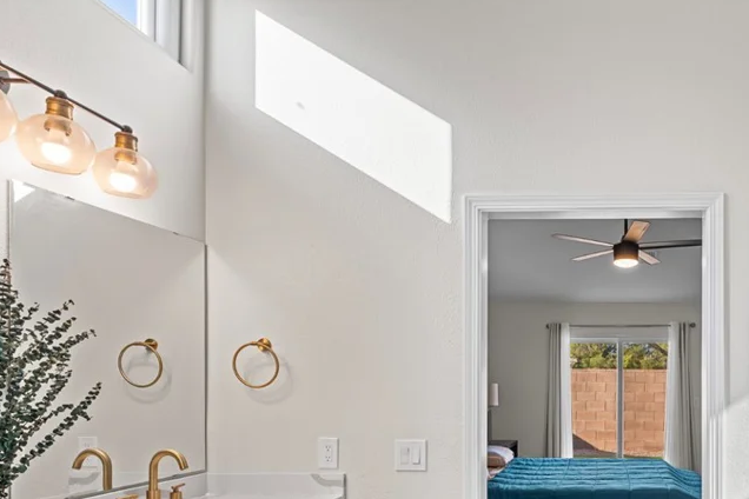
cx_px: 591
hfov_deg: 59.1
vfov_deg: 43.2
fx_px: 603
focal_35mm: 29
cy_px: 388
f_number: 8
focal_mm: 18
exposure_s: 1/1250
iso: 400
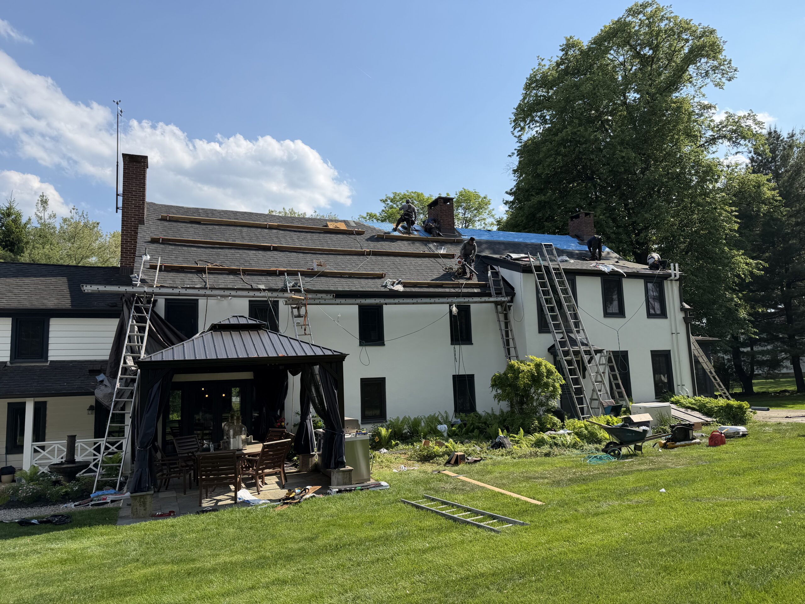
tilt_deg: +7.5
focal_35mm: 24
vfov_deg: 56.8
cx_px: 402
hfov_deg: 71.6
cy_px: 302
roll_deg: +2.4
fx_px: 558
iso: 80
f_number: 1.78
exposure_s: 1/4167
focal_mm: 6.76
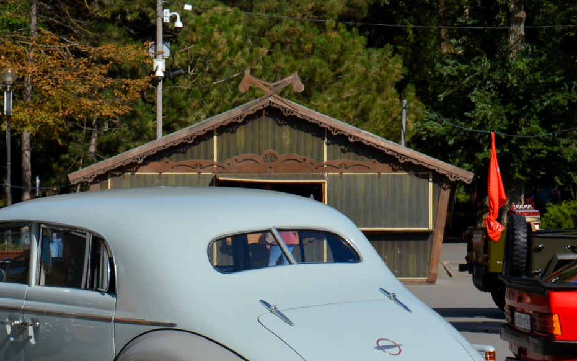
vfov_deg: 10.2
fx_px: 2013
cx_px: 183
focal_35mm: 128
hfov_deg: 16.3
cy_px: 251
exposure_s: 1/2000
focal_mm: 52
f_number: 8
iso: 400
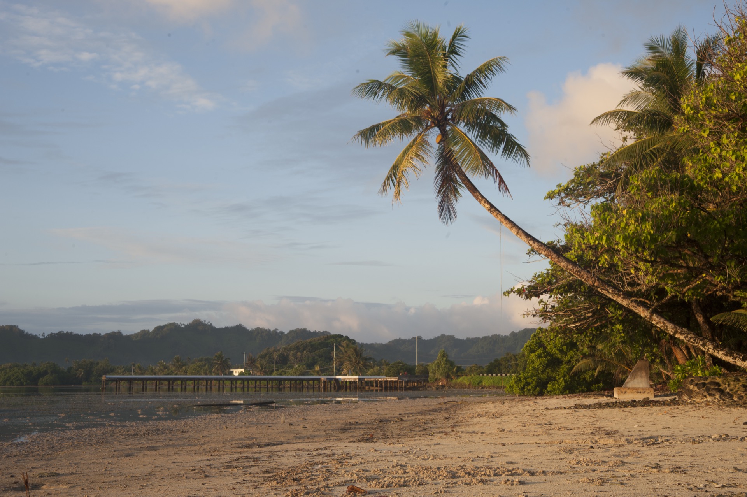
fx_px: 1037
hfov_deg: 39.6
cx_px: 374
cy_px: 248
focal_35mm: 50
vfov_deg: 27.0
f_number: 18
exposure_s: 1/15
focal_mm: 50
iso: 100
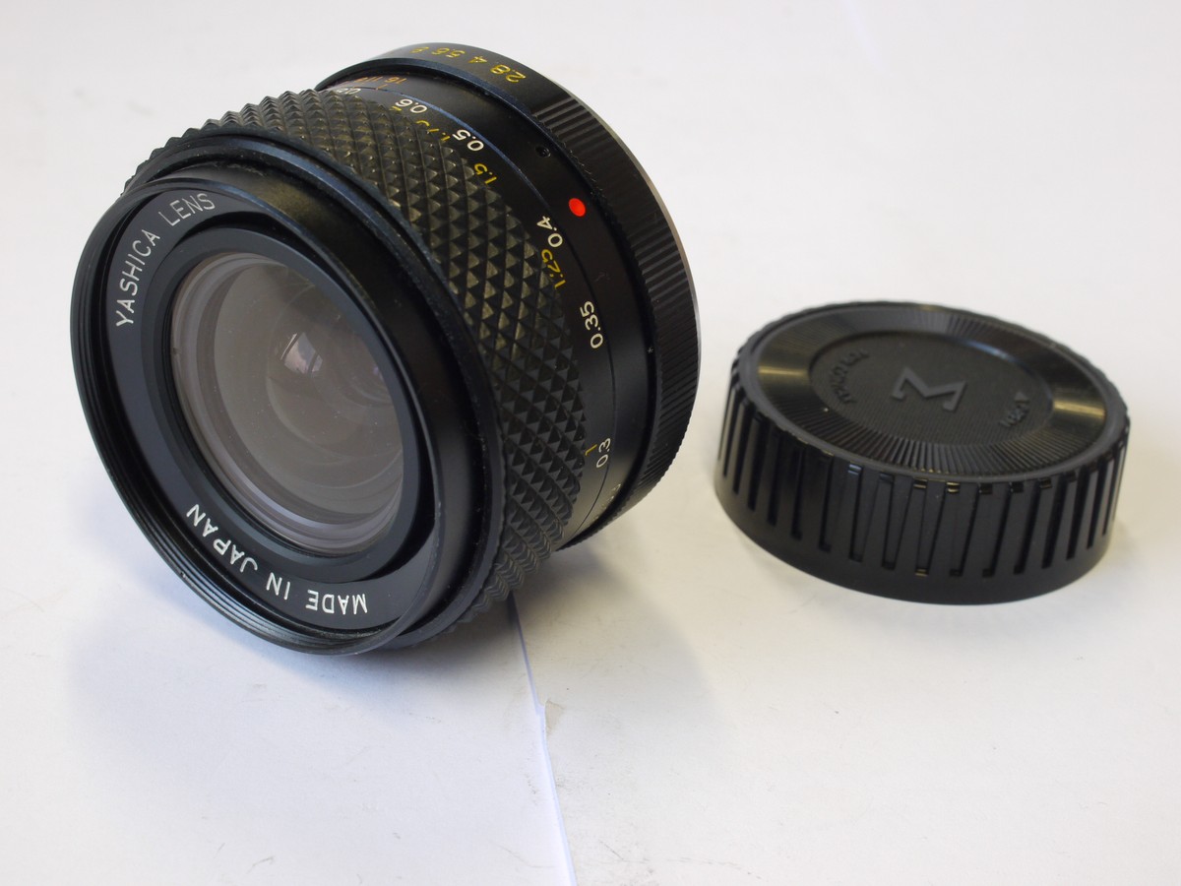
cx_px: 590
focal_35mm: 60
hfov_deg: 32.2
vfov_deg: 24.4
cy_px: 443
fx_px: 2047
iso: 400
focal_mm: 30
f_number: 10
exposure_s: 1/15
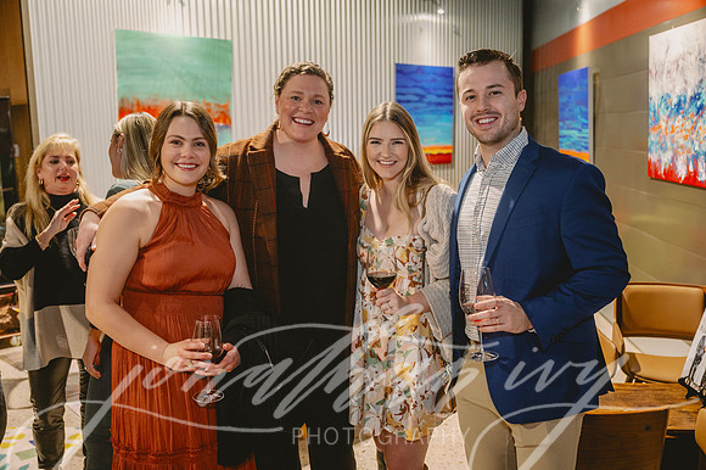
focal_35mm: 35
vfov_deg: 37.8
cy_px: 235
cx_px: 353
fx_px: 686
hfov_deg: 54.5
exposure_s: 1/200
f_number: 2.8
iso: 2500
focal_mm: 35
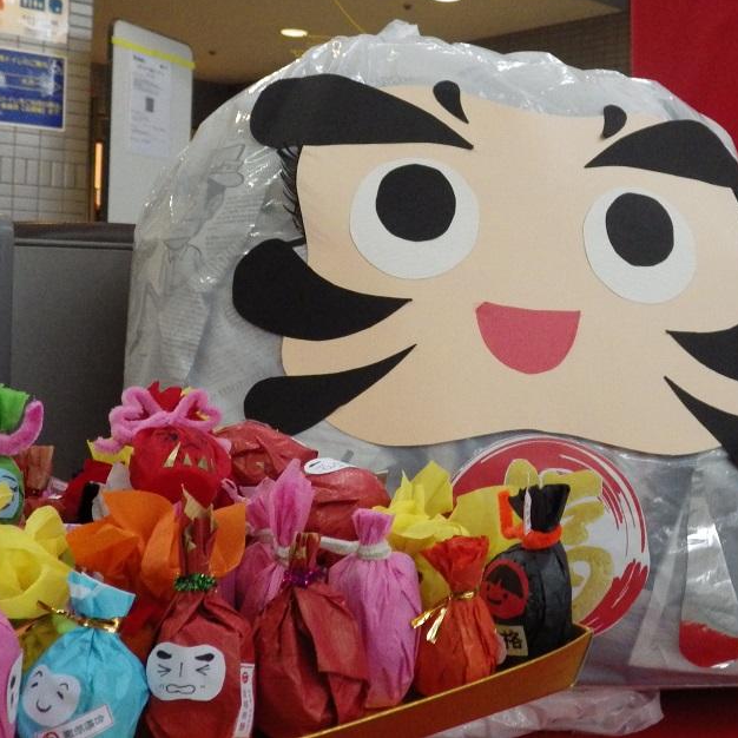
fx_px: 1158
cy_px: 297
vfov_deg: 35.2
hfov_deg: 35.0
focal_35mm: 48
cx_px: 495
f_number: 3.4
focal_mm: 6.2
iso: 800
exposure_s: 1/25
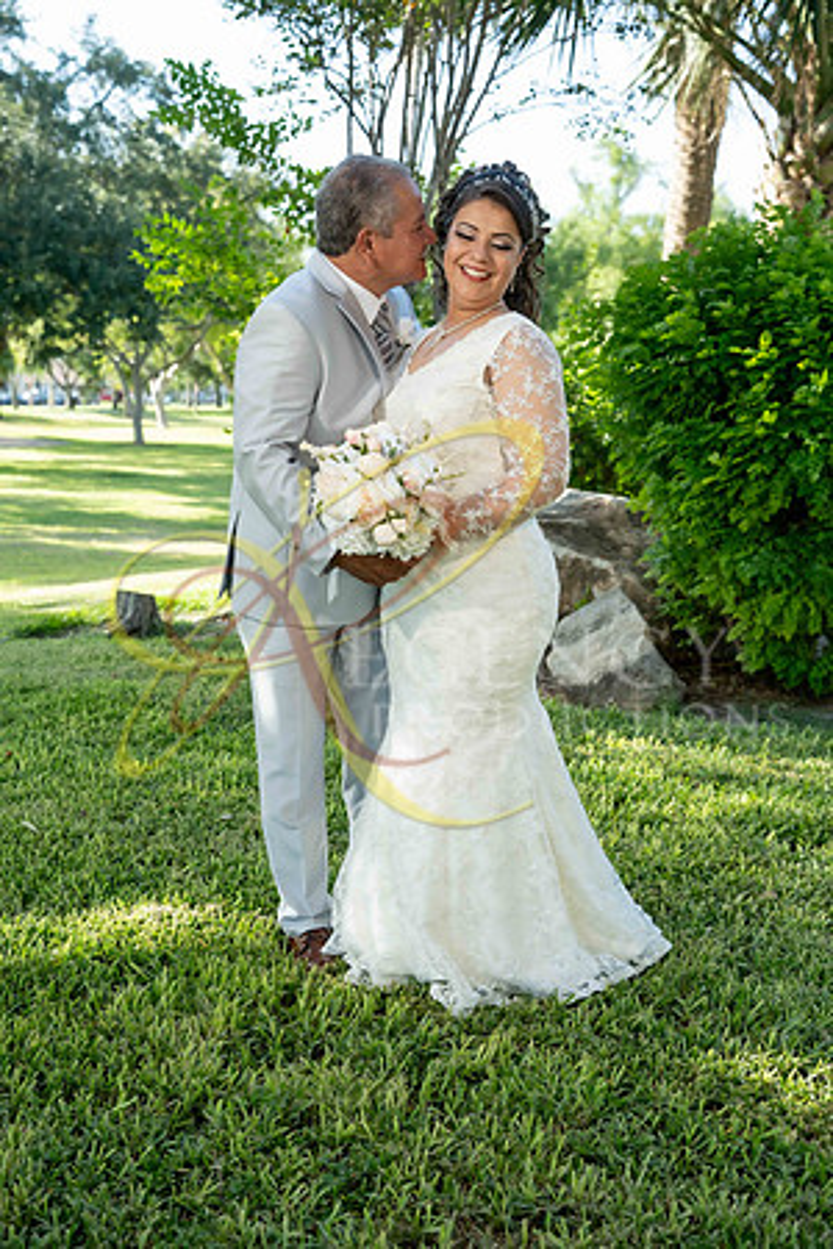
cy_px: 624
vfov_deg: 46.4
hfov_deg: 31.9
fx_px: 1458
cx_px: 416
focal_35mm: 42
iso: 500
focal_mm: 42
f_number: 4
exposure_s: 1/500
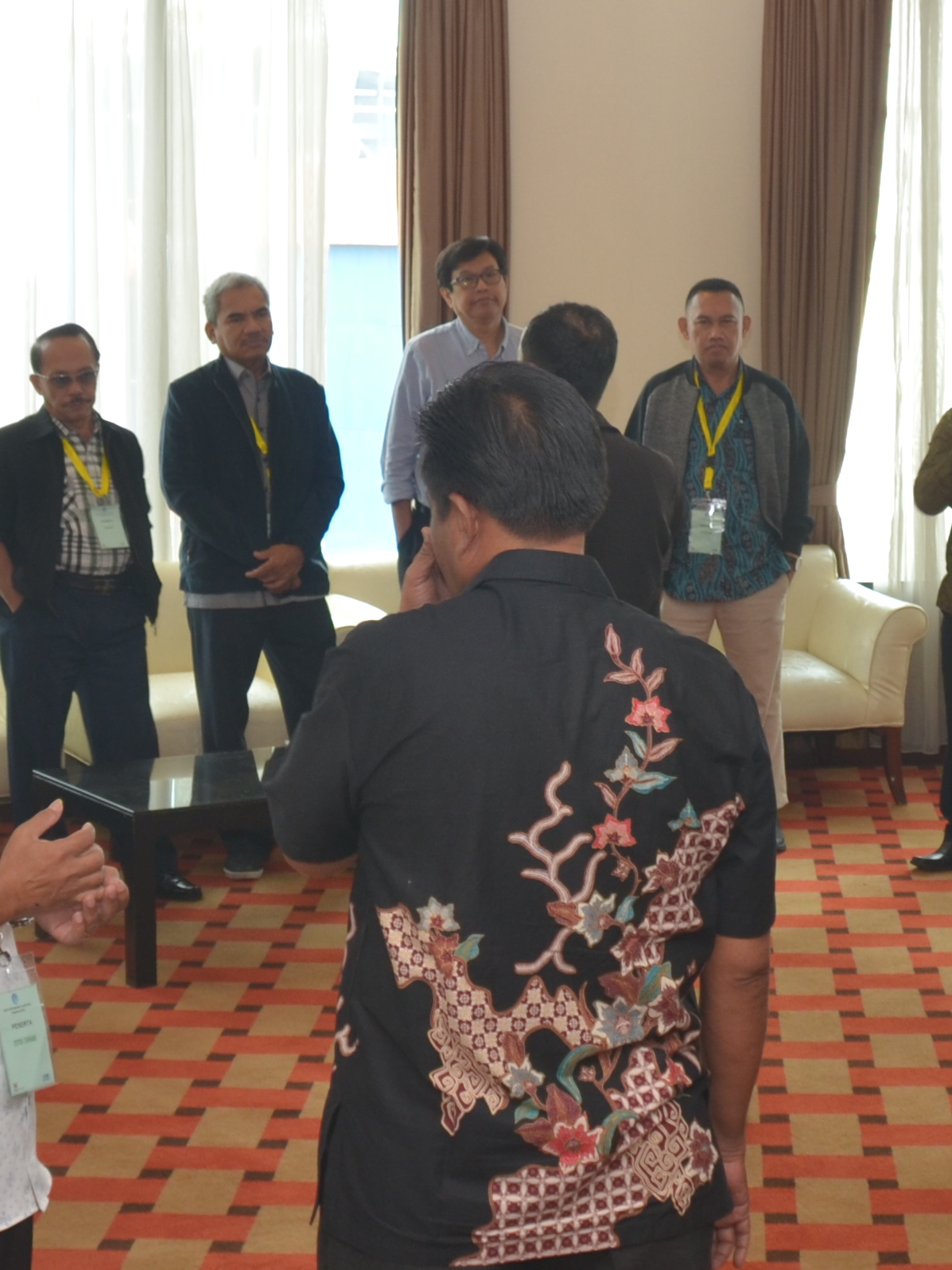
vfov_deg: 24.3
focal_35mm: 80
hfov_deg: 18.4
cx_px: 586
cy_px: 418
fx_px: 2934
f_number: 6.3
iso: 200
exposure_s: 1/25
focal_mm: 18
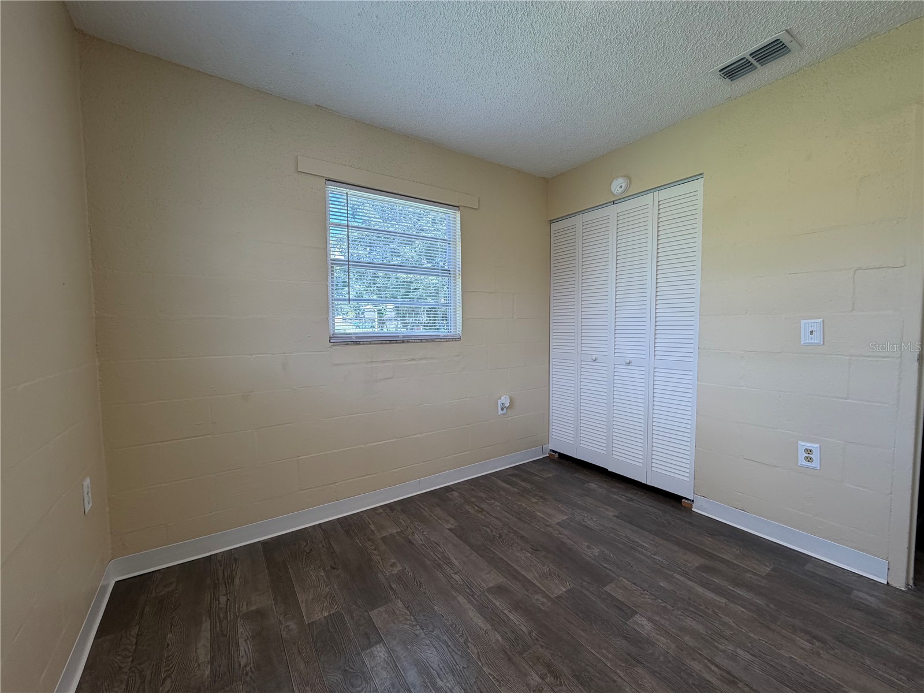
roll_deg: +1.1
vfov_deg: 85.7
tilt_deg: -4.0
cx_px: 462
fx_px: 374
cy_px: 346
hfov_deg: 102.1
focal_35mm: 14
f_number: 2.2
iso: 80
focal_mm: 2.22
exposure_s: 1/120
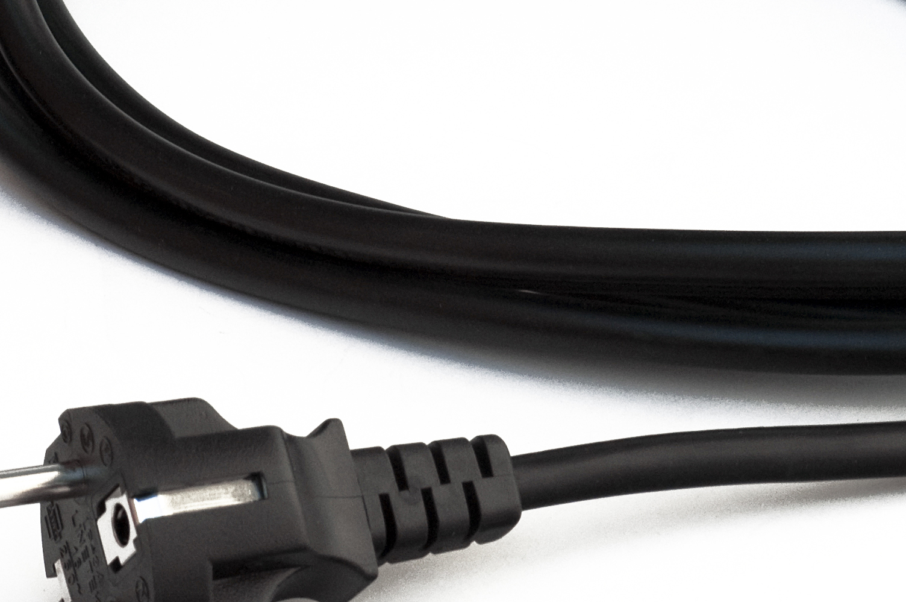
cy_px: 212
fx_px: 9135
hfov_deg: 5.7
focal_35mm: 363
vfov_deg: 3.8
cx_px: 419
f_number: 16
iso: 200
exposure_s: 1/30
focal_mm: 85
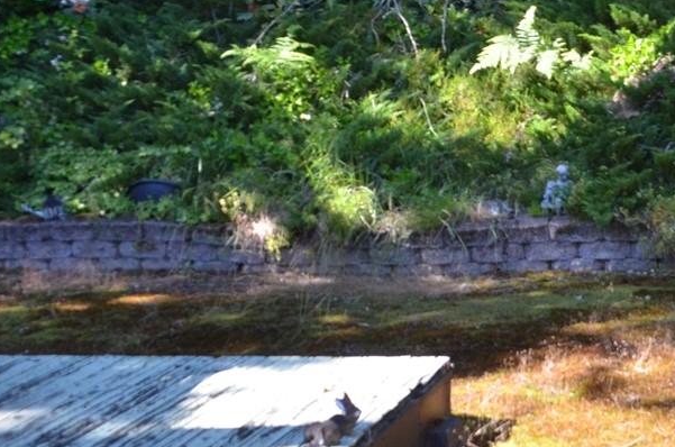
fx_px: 1590
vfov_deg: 15.3
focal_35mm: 85
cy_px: -124
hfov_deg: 22.9
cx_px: 699
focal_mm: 20
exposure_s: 1/1000
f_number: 3.5
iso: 800
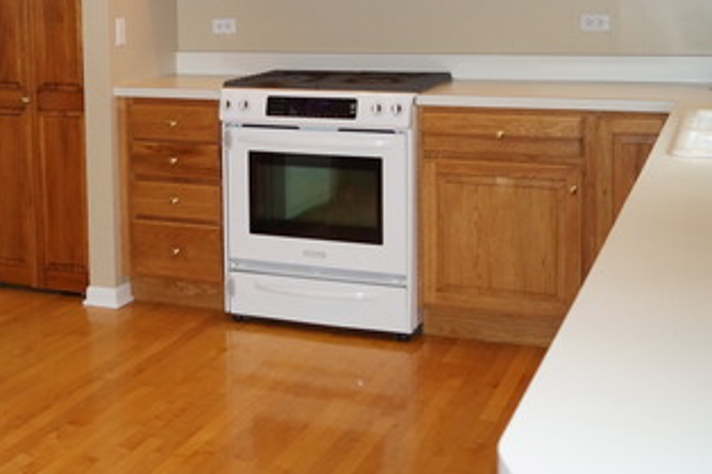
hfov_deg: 35.0
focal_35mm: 55
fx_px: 1087
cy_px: 34
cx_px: 134
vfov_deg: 23.8
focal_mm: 18
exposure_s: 1/160
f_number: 4
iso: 640
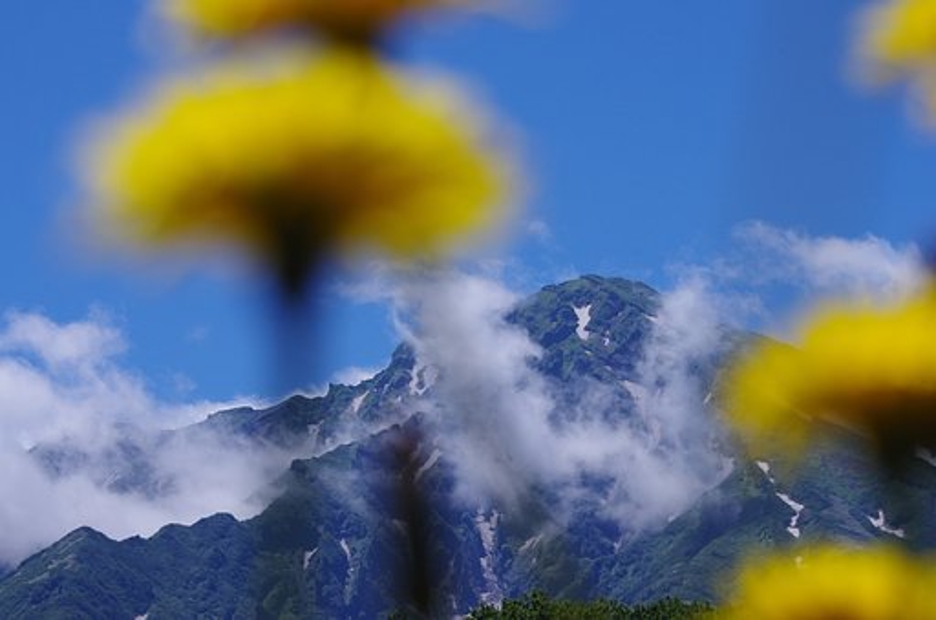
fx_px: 3425
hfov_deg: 15.6
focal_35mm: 132
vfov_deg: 10.3
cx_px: 468
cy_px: 310
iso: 320
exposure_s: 1/125
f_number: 11
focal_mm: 88
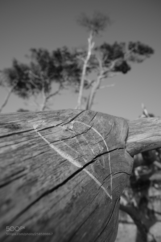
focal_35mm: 31
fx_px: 208
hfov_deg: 42.3
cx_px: 80
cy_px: 121
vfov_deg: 60.3
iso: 50
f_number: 8
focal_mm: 31
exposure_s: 1/80
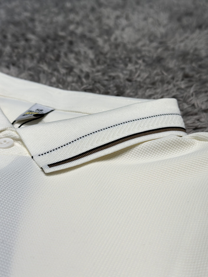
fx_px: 385
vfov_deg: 39.7
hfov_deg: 30.3
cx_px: 104
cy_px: 138
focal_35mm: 48
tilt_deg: -31.1
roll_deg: -2.9
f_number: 1.78
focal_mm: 6.86
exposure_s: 1/130
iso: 64
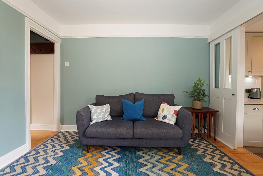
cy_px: 88
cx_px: 132
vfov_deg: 77.3
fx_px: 110
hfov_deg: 100.4
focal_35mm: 15
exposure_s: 1/160
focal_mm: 10
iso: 2000
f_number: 4
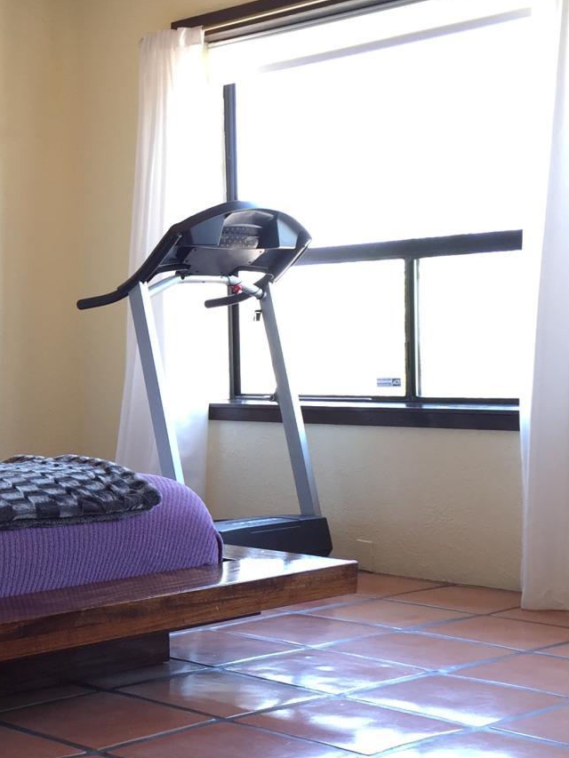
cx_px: -81
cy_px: 450
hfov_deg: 20.5
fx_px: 1490
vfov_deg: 28.5
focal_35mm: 68
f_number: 2.2
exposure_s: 1/30
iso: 32
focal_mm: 4.15
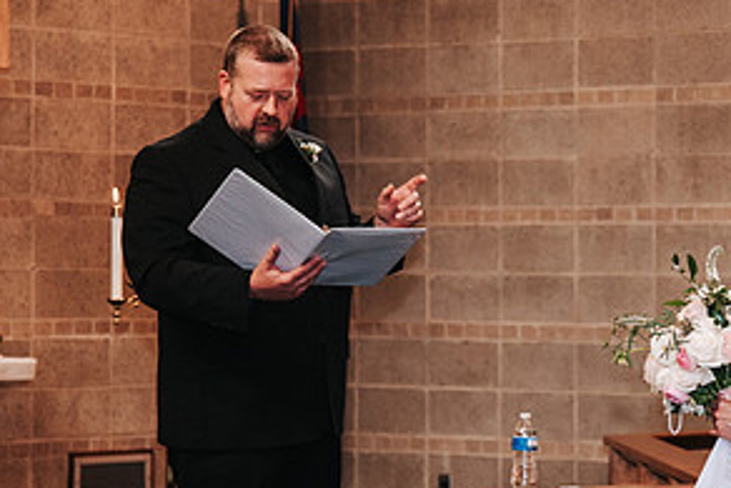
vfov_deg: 8.1
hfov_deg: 12.1
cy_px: 267
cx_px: 593
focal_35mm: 169
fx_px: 3433
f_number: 4
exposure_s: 1/200
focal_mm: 85
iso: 1000
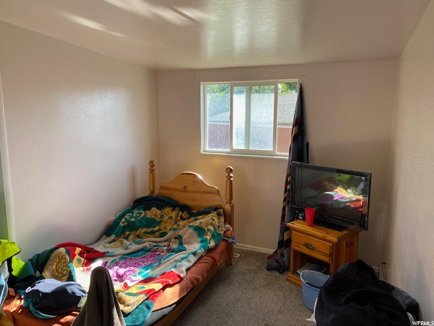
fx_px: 326
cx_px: 217
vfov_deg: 53.1
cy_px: 163
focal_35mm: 26
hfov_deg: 67.3
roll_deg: -0.5
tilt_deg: -8.1
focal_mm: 4.25
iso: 40
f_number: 1.8
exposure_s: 1/121
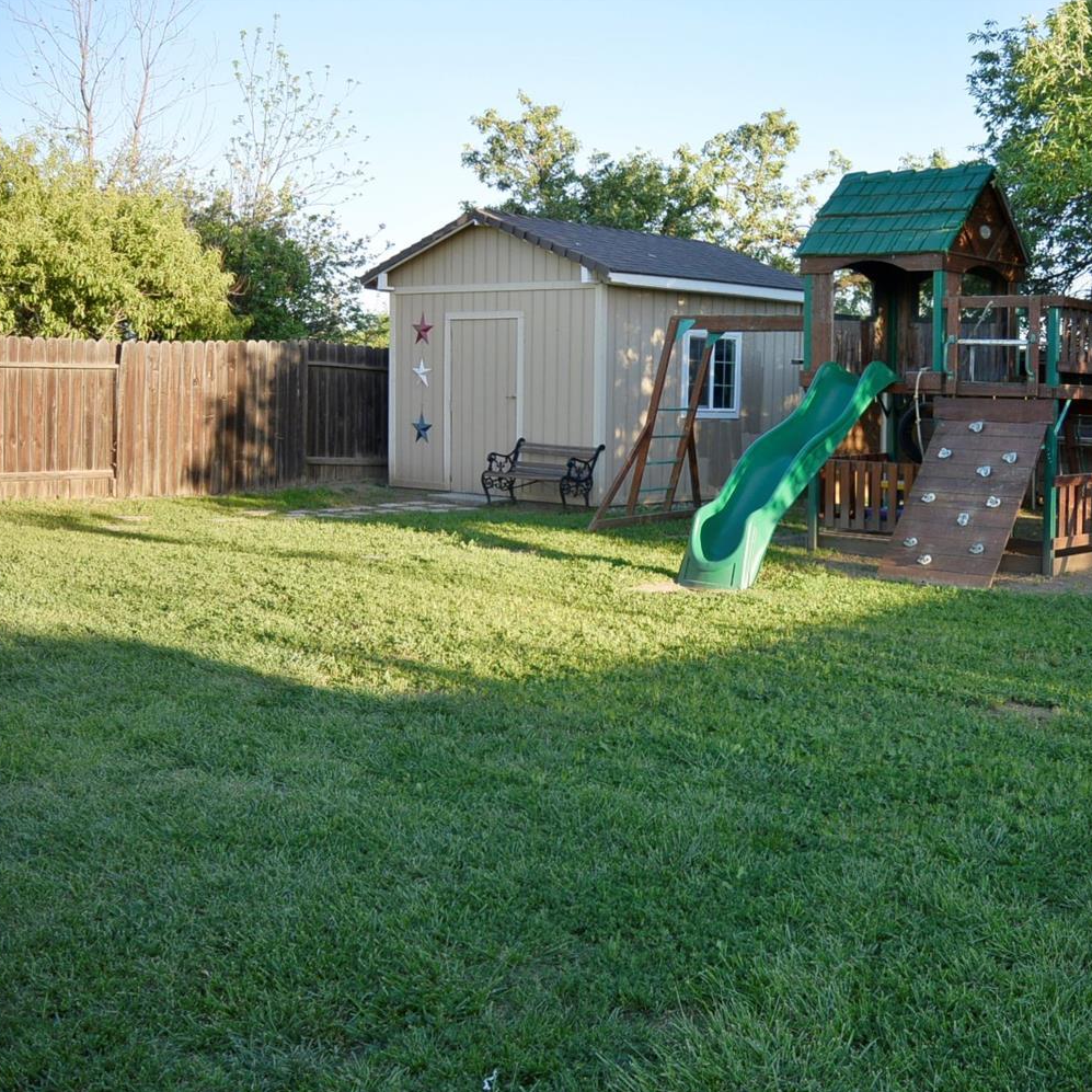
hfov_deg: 40.0
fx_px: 1463
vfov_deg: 40.9
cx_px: 788
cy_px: 544
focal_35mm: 41
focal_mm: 12
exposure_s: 1/400
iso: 250
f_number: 3.8
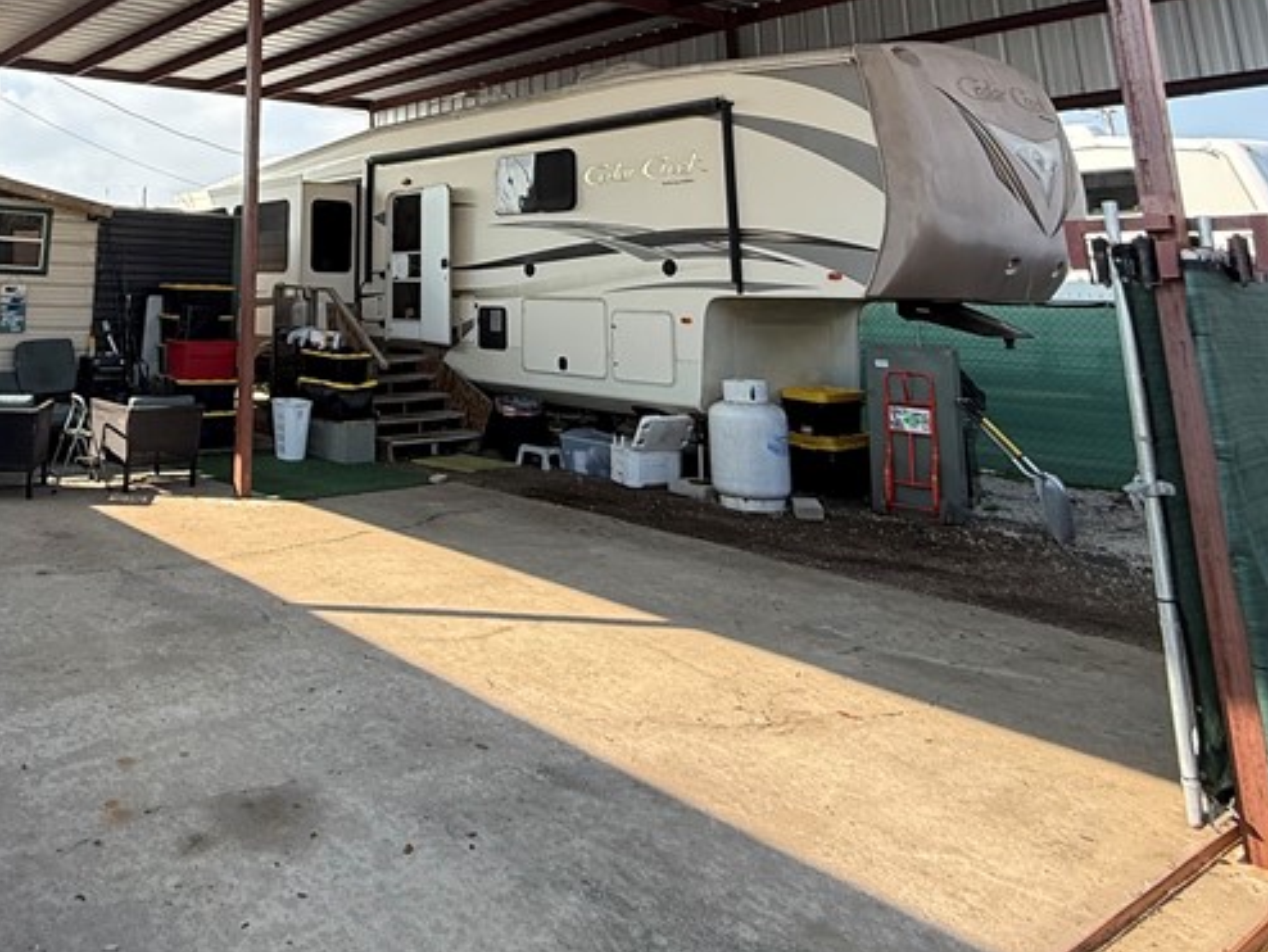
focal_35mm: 29
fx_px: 1063
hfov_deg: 58.6
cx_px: 323
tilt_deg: +14.3
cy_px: 59
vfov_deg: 43.2
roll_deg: -1.2
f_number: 2.2
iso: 64
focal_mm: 2.22
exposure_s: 1/559
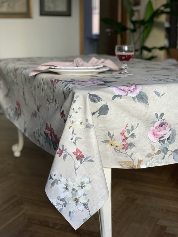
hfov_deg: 27.5
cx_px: 88
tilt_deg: -12.6
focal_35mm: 53
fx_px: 363
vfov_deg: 36.2
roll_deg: +0.0
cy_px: 120
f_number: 2.4
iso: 125
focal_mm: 6
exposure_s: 1/122
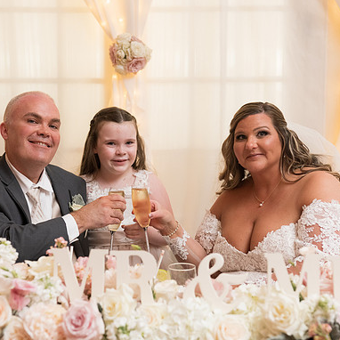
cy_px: 170
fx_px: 889
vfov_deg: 21.7
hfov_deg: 21.6
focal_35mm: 80
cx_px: 132
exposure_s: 1/125
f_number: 5
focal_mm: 62
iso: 2800
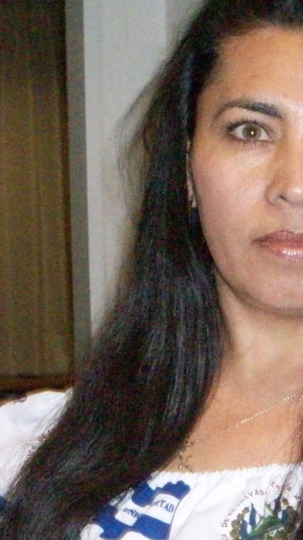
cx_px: 286
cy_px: 354
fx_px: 1372
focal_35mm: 96
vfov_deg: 22.1
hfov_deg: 12.5
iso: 800
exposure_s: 1/73.6
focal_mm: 7.1
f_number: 3.2
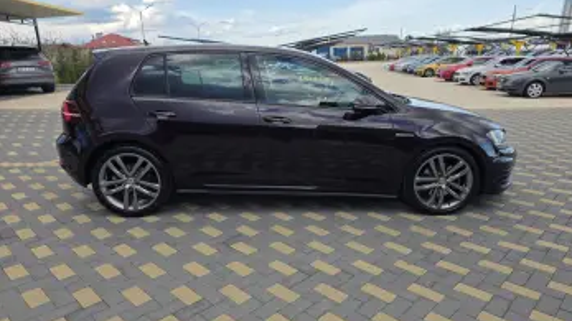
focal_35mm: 26
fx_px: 394
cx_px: 295
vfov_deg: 44.3
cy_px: 168
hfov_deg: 71.9
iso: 80
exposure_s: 1/2314
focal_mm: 6.25
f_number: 1.7
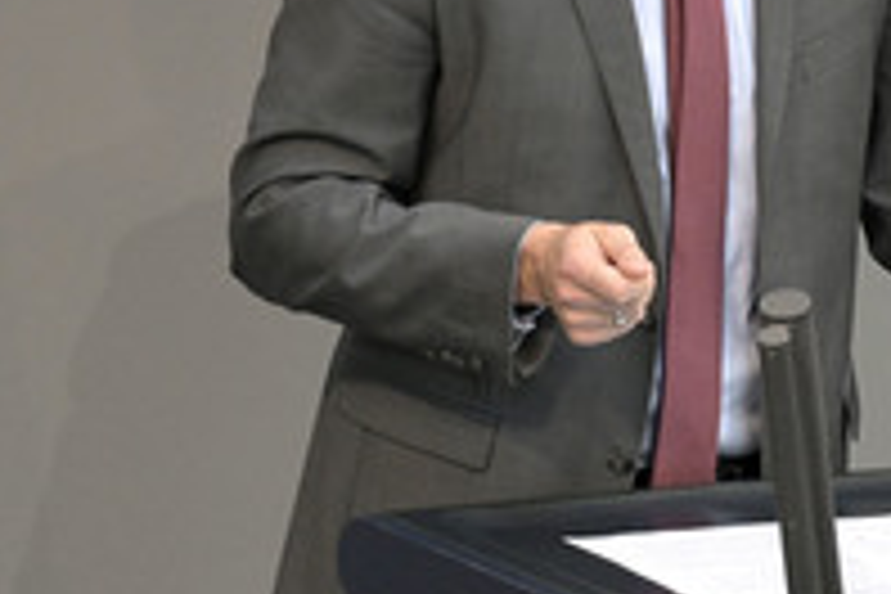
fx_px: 20293
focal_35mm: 820
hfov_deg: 2.5
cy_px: -9
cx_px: 650
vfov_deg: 1.7
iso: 8000
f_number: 5.6
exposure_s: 1/500
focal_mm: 360
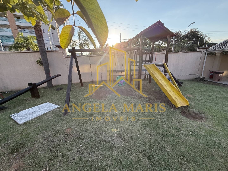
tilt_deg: -13.5
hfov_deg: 102.1
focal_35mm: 14
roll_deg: +2.4
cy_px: 86
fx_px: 92
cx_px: 114
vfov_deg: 85.7
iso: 64
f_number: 2.2
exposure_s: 1/445
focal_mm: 2.22
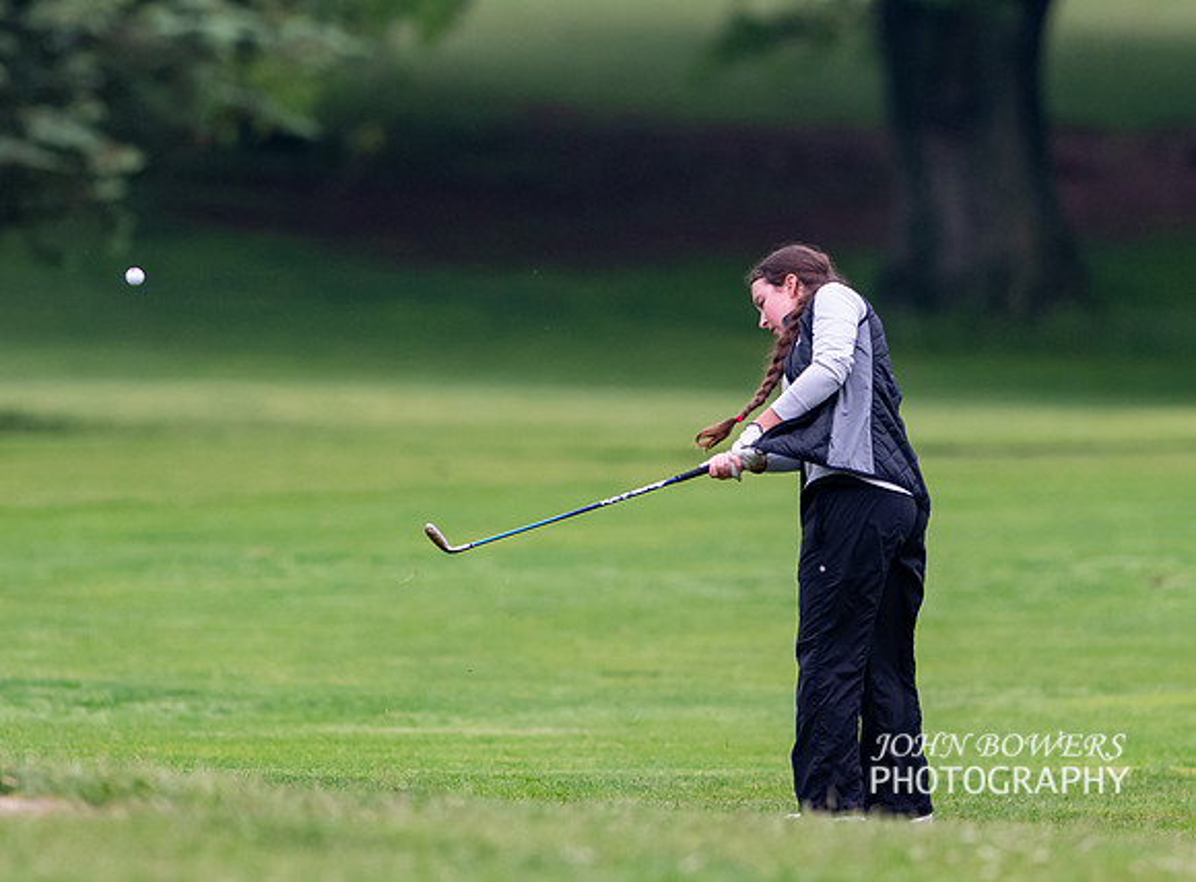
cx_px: 595
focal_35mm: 634
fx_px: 21794
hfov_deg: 3.1
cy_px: 162
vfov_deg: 2.3
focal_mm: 300
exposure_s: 1/2000
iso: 900
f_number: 2.8
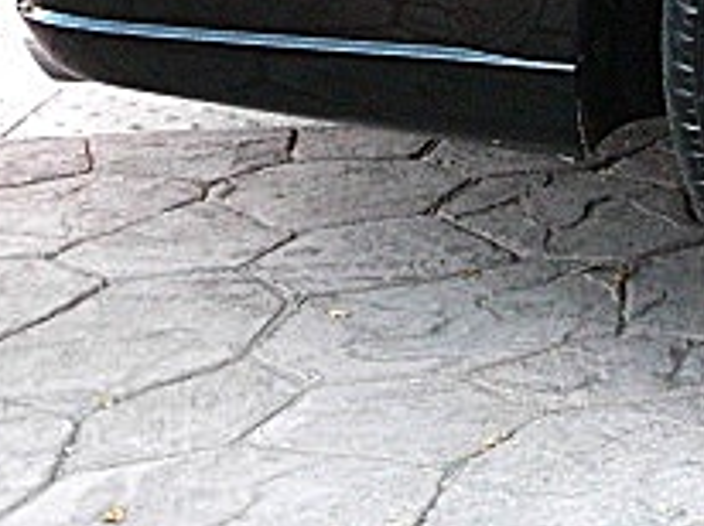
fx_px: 2275
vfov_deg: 12.7
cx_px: 930
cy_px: -178
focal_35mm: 112
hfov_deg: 16.6
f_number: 2.8
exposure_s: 1/100
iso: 800
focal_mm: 6.3
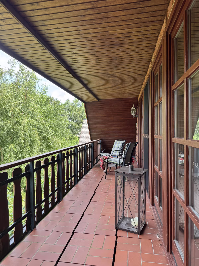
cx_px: 100
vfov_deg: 71.6
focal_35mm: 24
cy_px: 133
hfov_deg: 56.8
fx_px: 184
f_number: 1.78
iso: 64
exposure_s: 1/189
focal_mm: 6.76
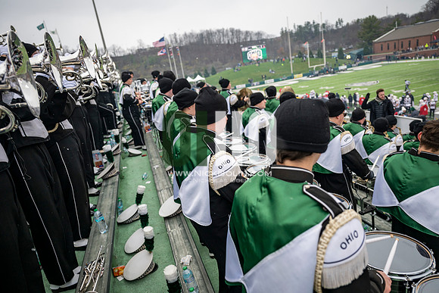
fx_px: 293
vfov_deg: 53.2
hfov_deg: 73.7
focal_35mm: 24
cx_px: 220
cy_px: 146
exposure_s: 1/500
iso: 160
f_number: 2.8
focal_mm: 24
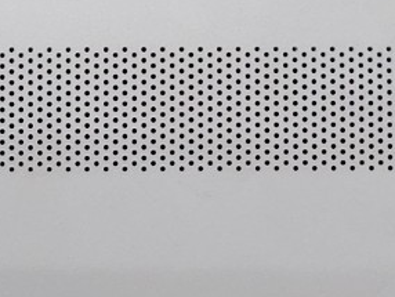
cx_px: -131
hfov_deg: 11.6
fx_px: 1896
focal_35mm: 166
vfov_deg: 8.9
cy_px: 349
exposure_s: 1/242
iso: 50
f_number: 1.8
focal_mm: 4.36
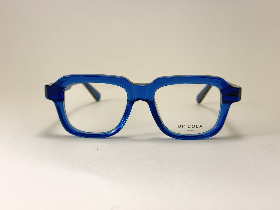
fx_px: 388
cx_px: 140
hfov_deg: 39.7
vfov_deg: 30.3
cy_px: 105
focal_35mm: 48
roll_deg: -0.5
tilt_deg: -9.8
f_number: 1.78
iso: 80
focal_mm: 6.76
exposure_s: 1/100
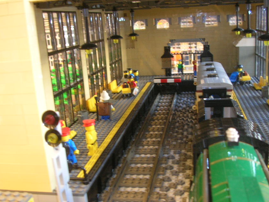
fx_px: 326
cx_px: 142
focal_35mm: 42
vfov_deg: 34.3
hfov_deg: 44.8
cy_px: 114
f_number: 2.8
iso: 74
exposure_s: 1/6.2
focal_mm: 5.8
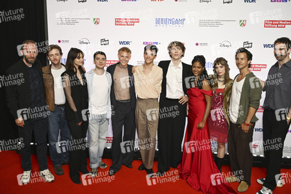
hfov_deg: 58.0
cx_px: 146
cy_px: 97
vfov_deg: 40.5
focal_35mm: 32
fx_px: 263
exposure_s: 1/200
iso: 400
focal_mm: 32.5
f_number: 4
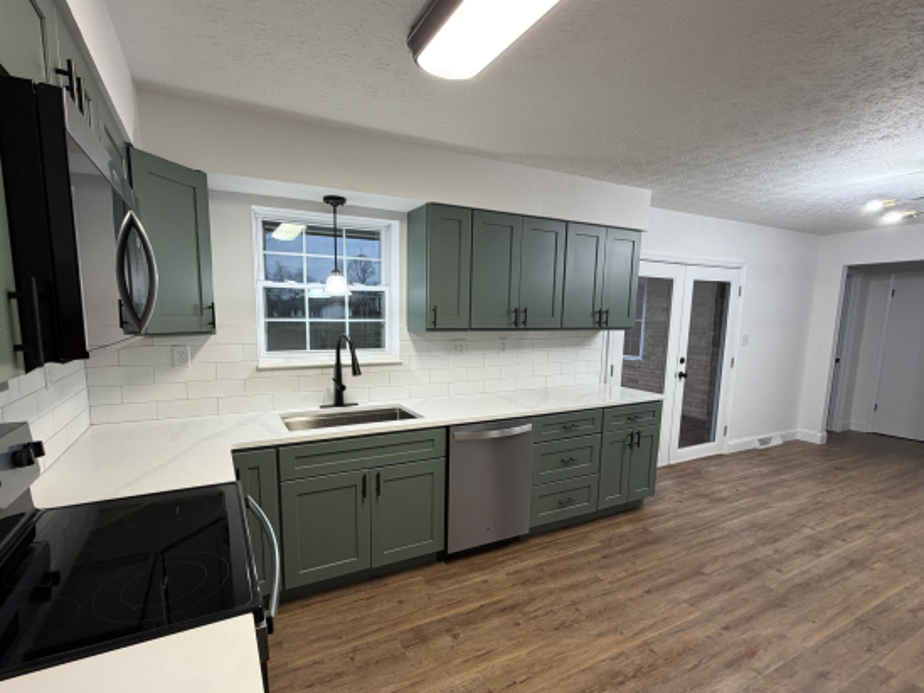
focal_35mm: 17
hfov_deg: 90.9
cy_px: 378
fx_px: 454
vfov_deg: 74.6
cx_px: 438
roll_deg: -0.7
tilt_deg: -7.6
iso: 320
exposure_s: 1/120
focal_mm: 2.22
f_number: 2.2
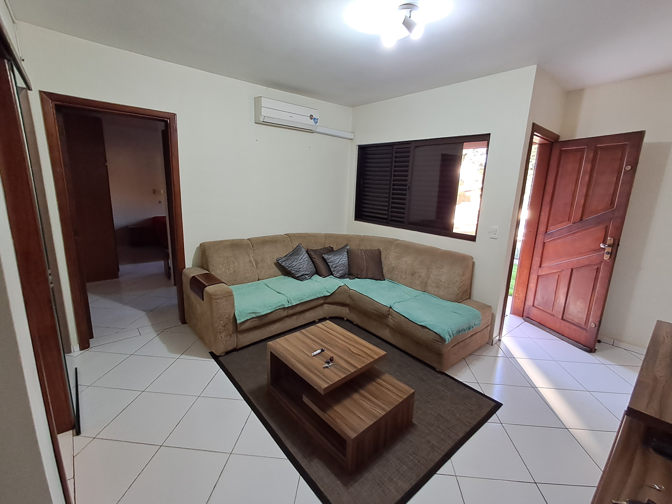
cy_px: 252
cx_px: 336
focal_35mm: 16
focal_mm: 1.64
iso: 125
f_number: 2.2
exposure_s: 1/40
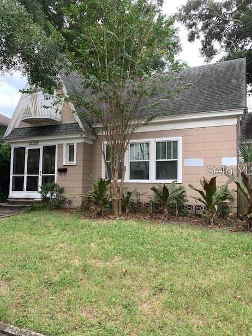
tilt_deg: +4.3
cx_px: 128
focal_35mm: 27
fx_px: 262
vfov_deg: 65.3
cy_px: 170
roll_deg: +0.1
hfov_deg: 51.4
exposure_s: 1/122
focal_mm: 4.25
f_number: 1.8
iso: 32
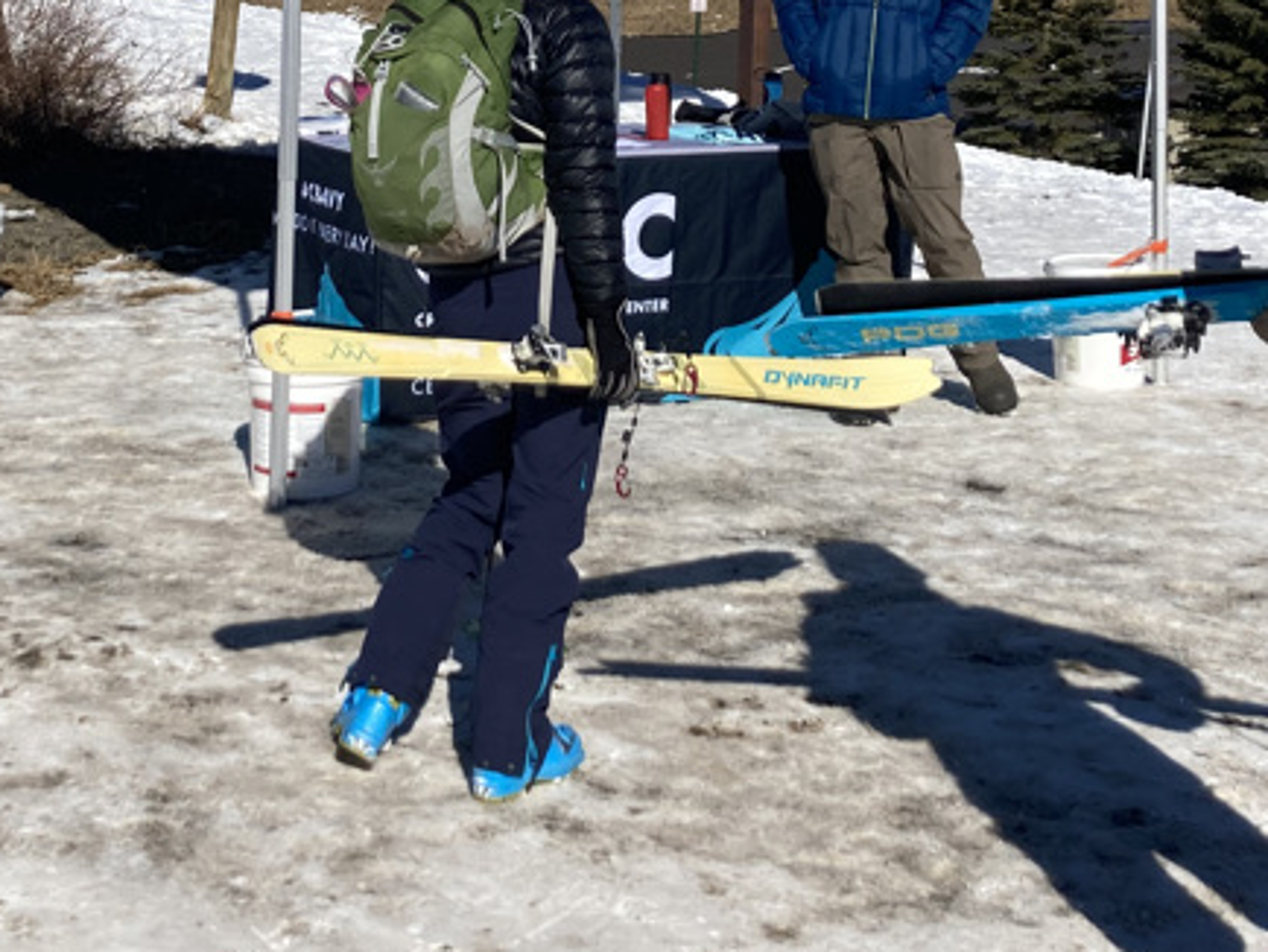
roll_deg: -0.9
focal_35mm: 66
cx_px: 497
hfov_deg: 29.3
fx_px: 2419
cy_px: -35
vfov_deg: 21.4
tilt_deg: +3.1
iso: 25
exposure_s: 1/4425
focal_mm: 3.99
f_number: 1.8
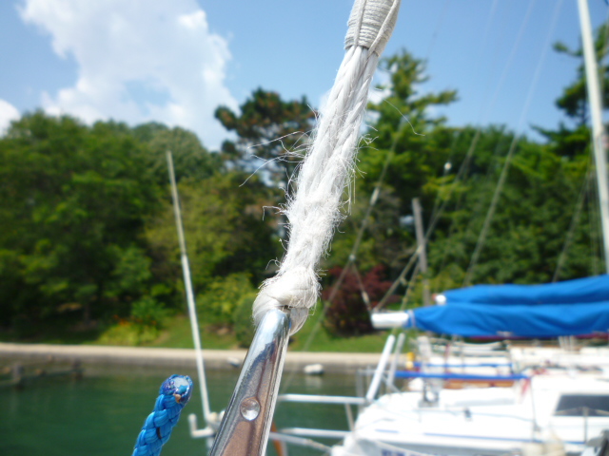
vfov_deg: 48.2
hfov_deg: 61.7
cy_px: 228
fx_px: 510
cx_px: 304
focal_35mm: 29
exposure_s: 1/500
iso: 80
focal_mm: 5.2
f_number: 4
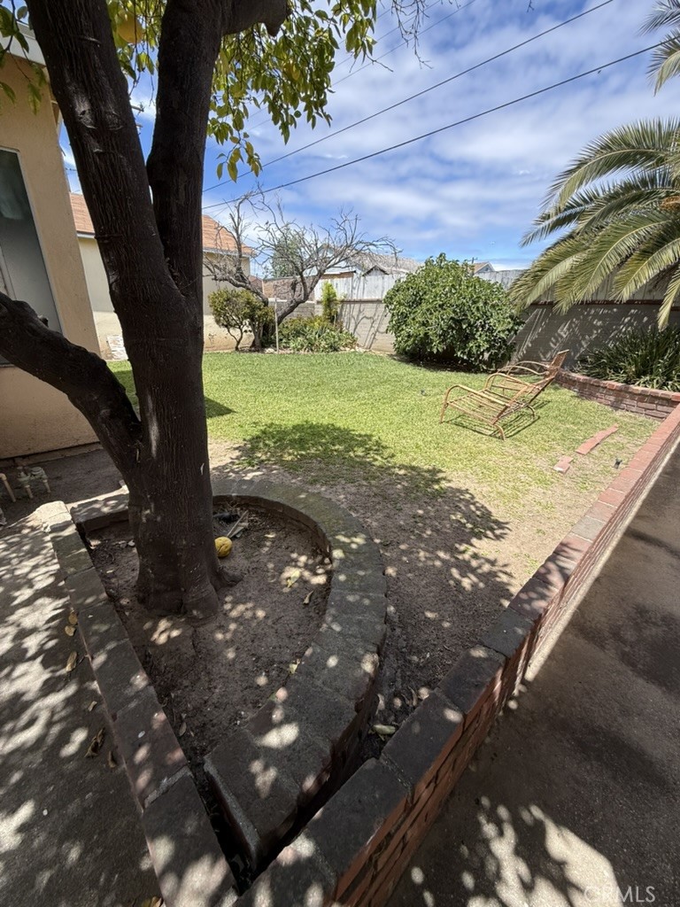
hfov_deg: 85.7
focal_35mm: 14
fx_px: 367
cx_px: 340
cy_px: 454
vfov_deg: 102.1
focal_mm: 2.22
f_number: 2.2
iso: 50
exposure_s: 1/1001
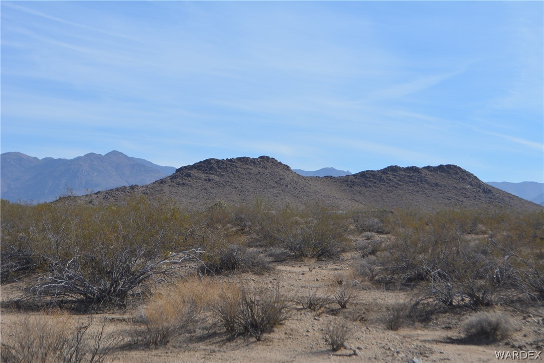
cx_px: 272
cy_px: 182
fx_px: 1247
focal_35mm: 82
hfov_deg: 24.6
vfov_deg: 16.6
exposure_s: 1/320
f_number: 9
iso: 100
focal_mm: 55
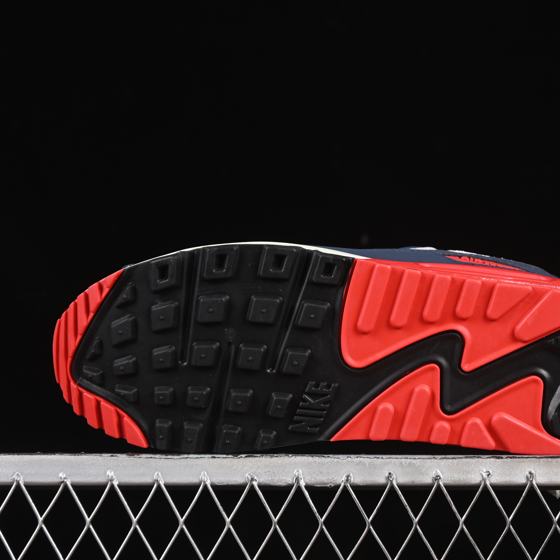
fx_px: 1757
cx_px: 356
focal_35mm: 96
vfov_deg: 18.1
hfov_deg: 18.1
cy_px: 279
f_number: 6.3
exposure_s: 1/60
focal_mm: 50
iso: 160
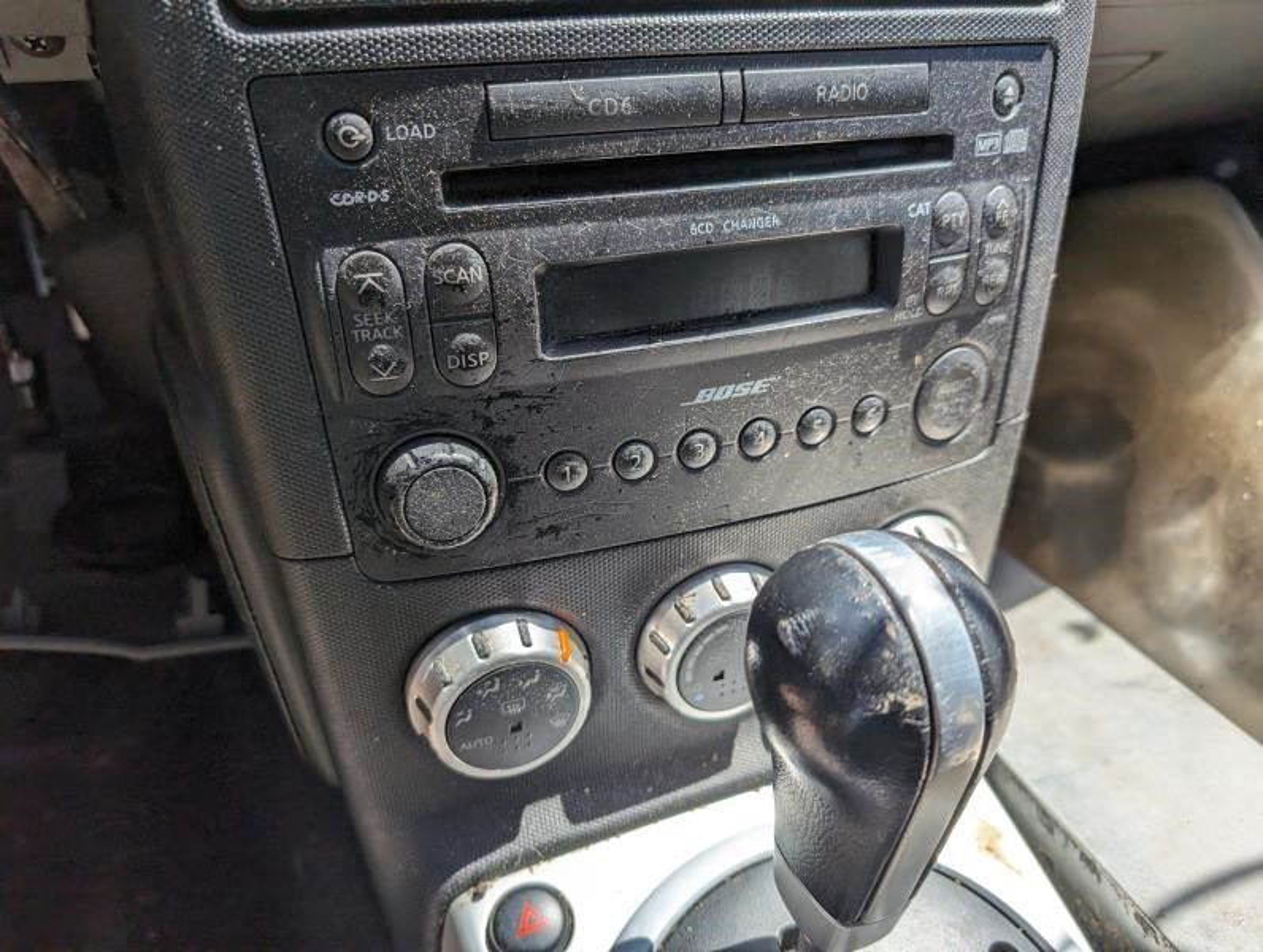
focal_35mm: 24
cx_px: 632
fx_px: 877
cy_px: 476
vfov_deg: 57.0
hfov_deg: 71.5
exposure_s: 1/449
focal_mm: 6.9
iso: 17
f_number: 1.68
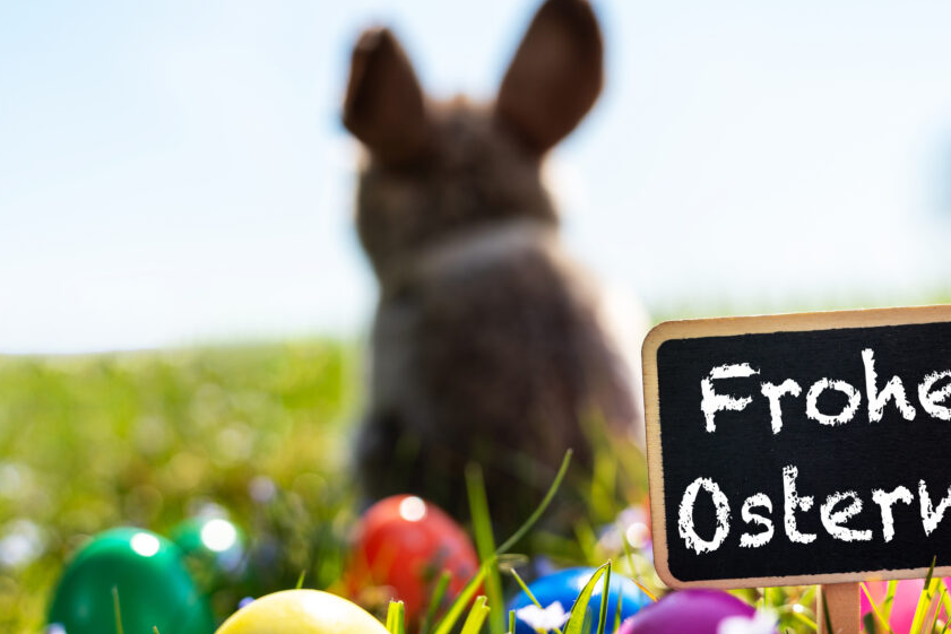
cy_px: 366
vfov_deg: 24.2
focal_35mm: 56
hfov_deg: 35.6
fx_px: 1479
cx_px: 527
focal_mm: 46
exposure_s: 1/1250
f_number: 4
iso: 100
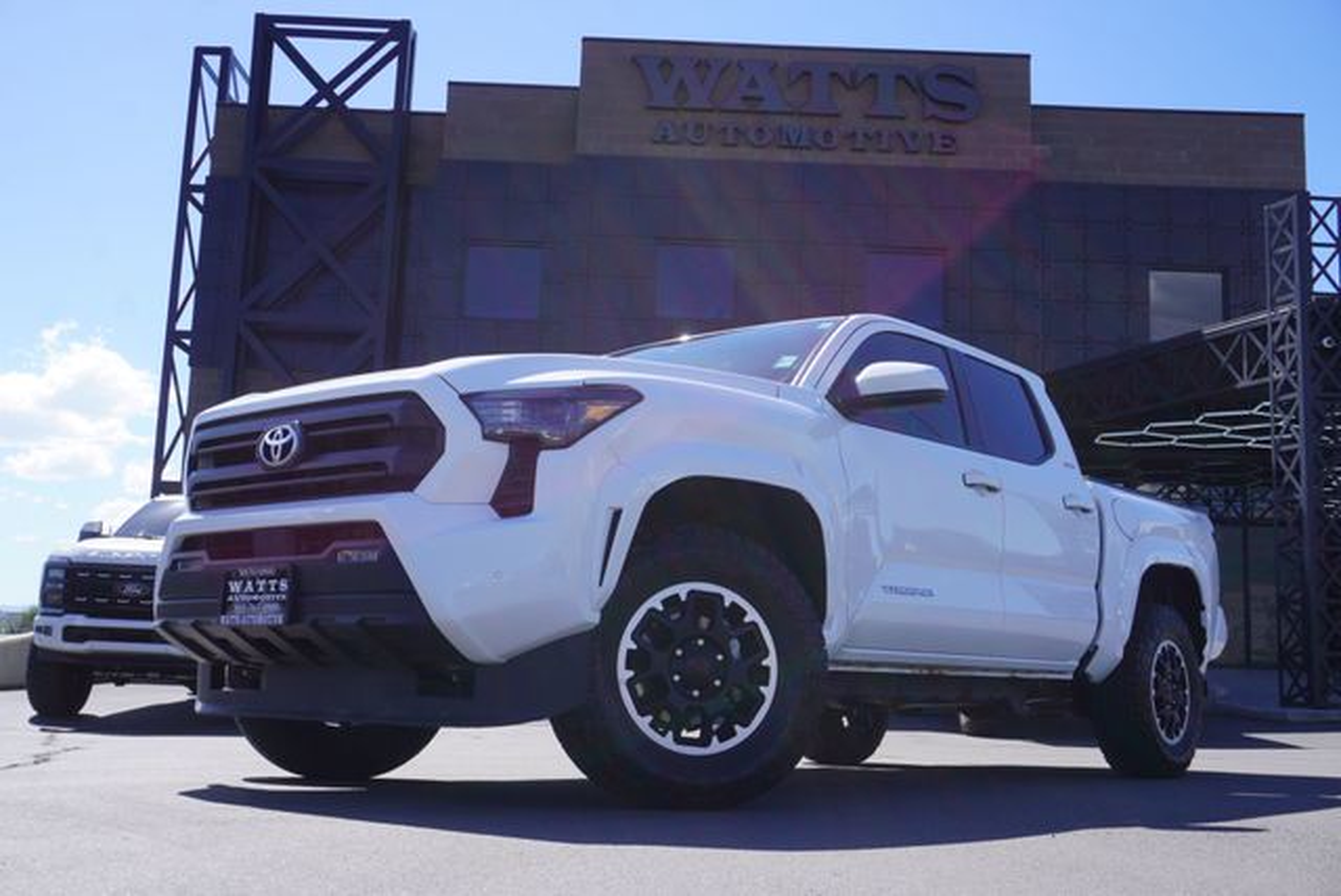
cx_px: 670
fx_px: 1454
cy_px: 448
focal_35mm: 39
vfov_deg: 34.3
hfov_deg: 49.5
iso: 100
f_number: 10
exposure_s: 1/125
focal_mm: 26
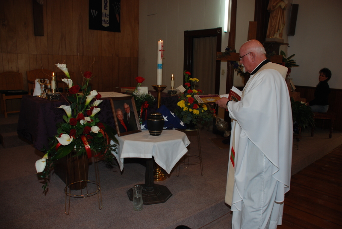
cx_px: 171
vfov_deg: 48.0
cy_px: 114
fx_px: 257
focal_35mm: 27
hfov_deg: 67.3
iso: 200
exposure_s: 1/60
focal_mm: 18
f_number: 4
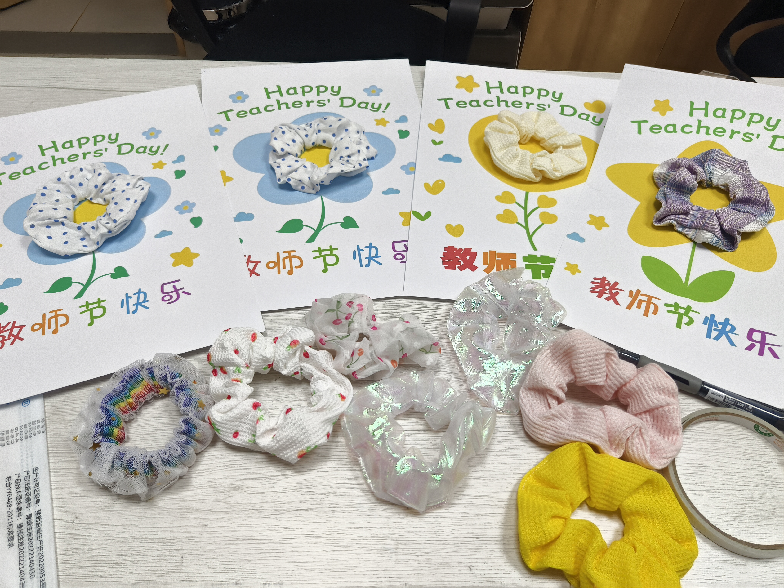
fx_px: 521
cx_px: 392
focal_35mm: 23
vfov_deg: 58.9
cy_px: 294
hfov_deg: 73.9
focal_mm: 8.67
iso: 191
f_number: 1.75
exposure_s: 1/100
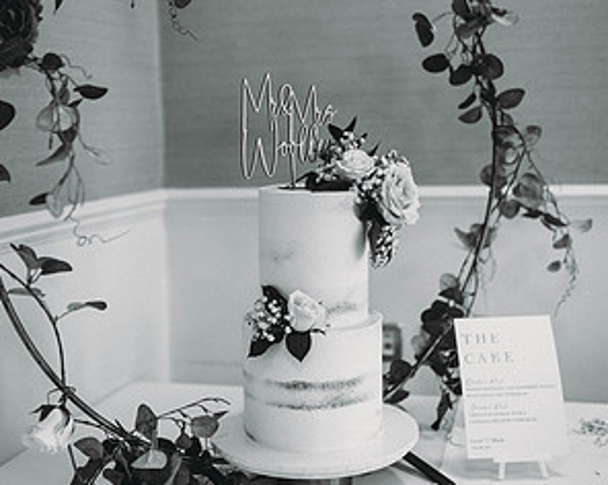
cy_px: 193
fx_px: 899
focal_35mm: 50
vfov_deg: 30.1
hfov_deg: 37.4
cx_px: 306
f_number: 1.6
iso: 320
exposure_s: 1/125
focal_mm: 35
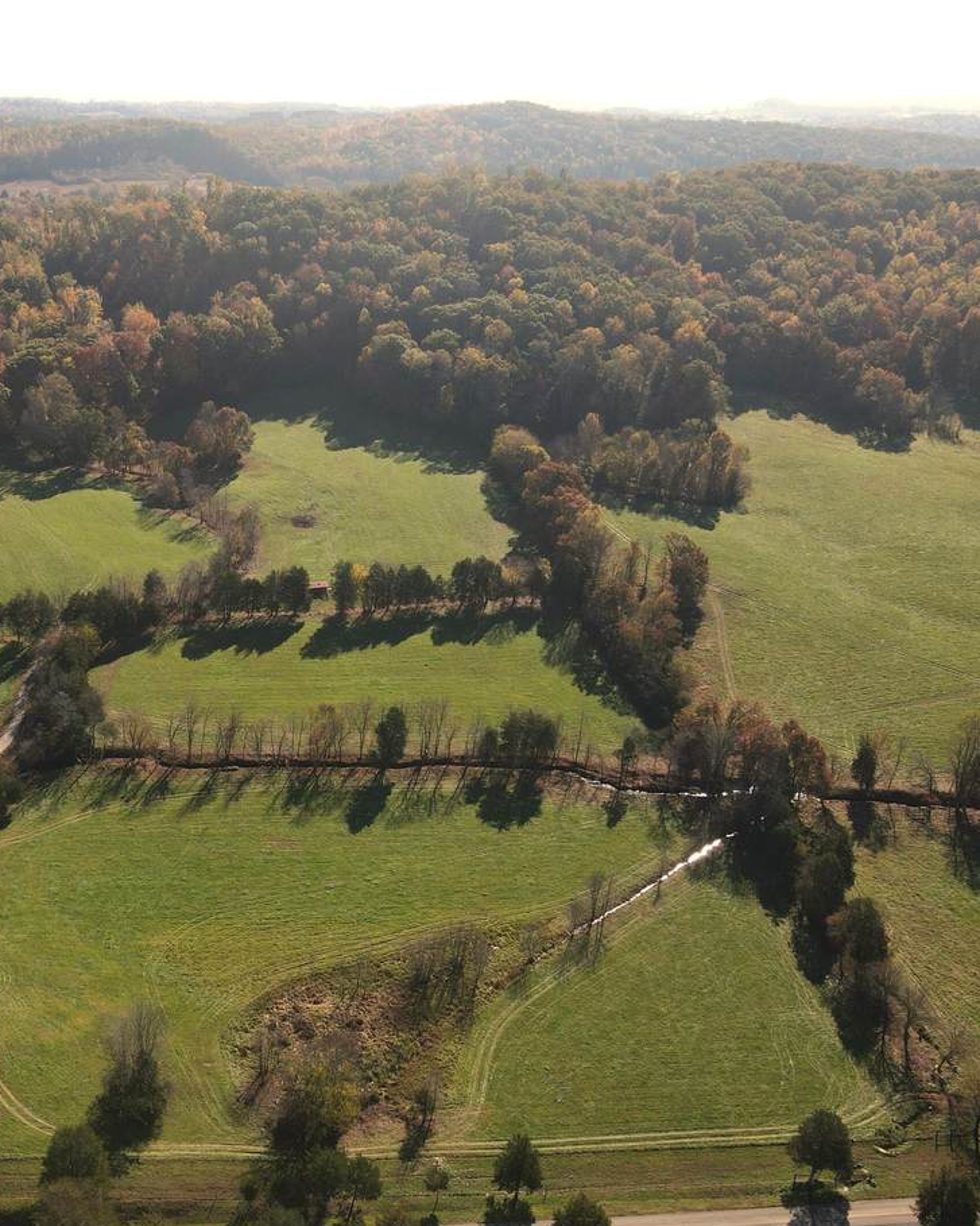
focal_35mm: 33
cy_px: 607
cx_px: 271
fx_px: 1197
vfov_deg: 54.2
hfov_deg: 43.4
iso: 110
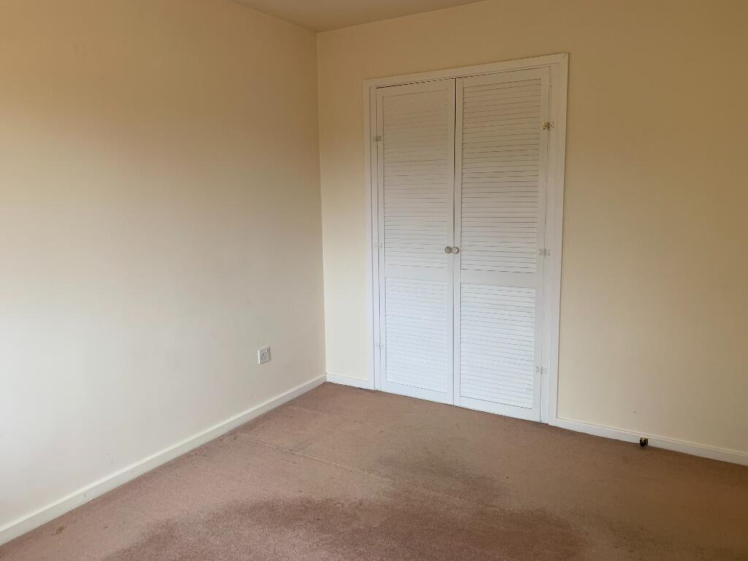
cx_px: 374
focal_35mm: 26
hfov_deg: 67.3
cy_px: 280
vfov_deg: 53.1
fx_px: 562
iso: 100
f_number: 1.8
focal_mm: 4.25
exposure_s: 1/50
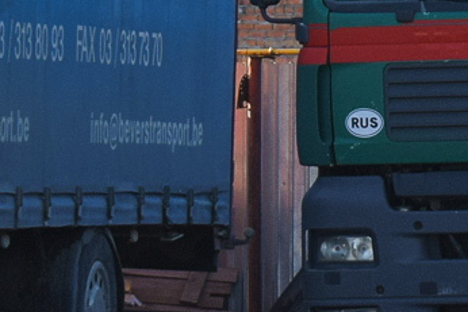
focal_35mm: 286
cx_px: 572
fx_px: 3716
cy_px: -12
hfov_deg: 7.1
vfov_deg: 4.8
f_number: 5.6
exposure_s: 1/640
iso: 200
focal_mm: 55
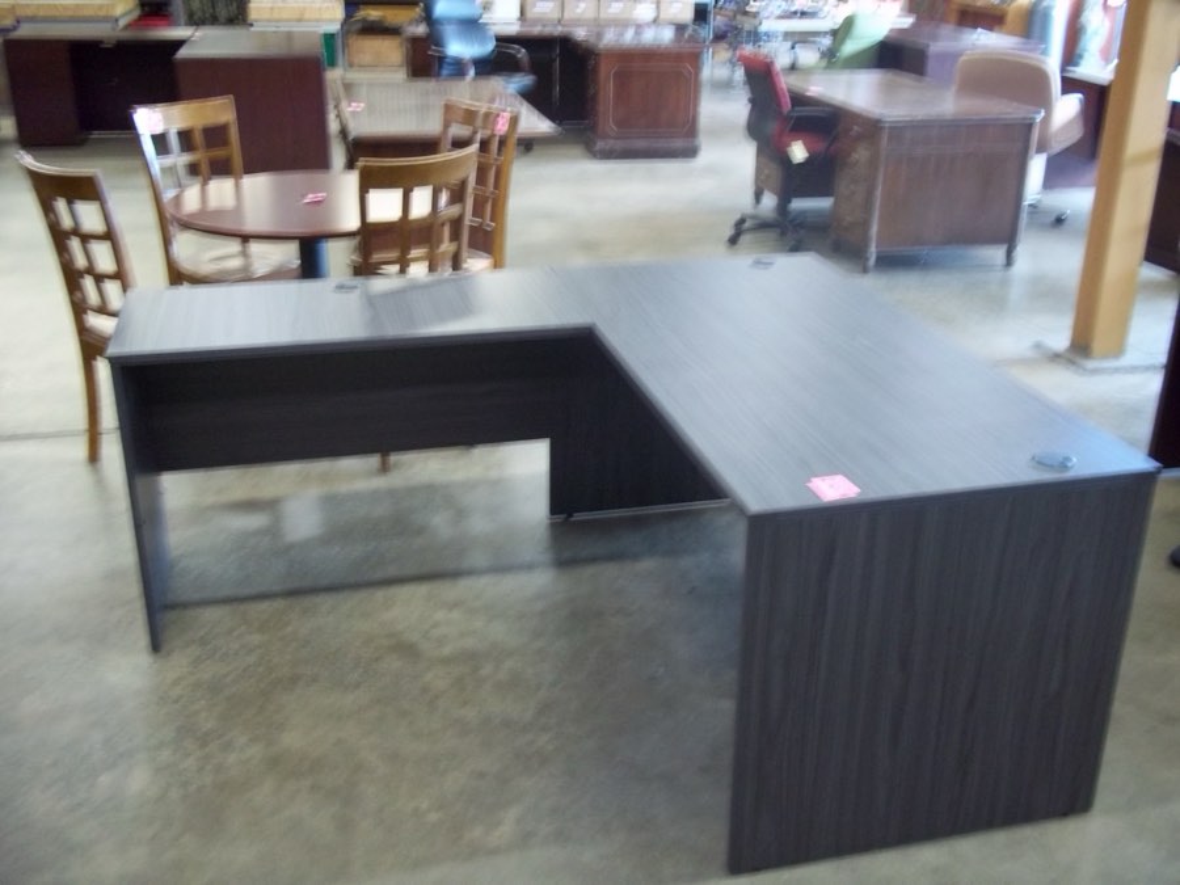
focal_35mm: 36
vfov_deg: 39.7
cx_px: 590
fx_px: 1227
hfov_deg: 51.4
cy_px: 442
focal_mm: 6.5
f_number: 3.1
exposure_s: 1/8
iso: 208
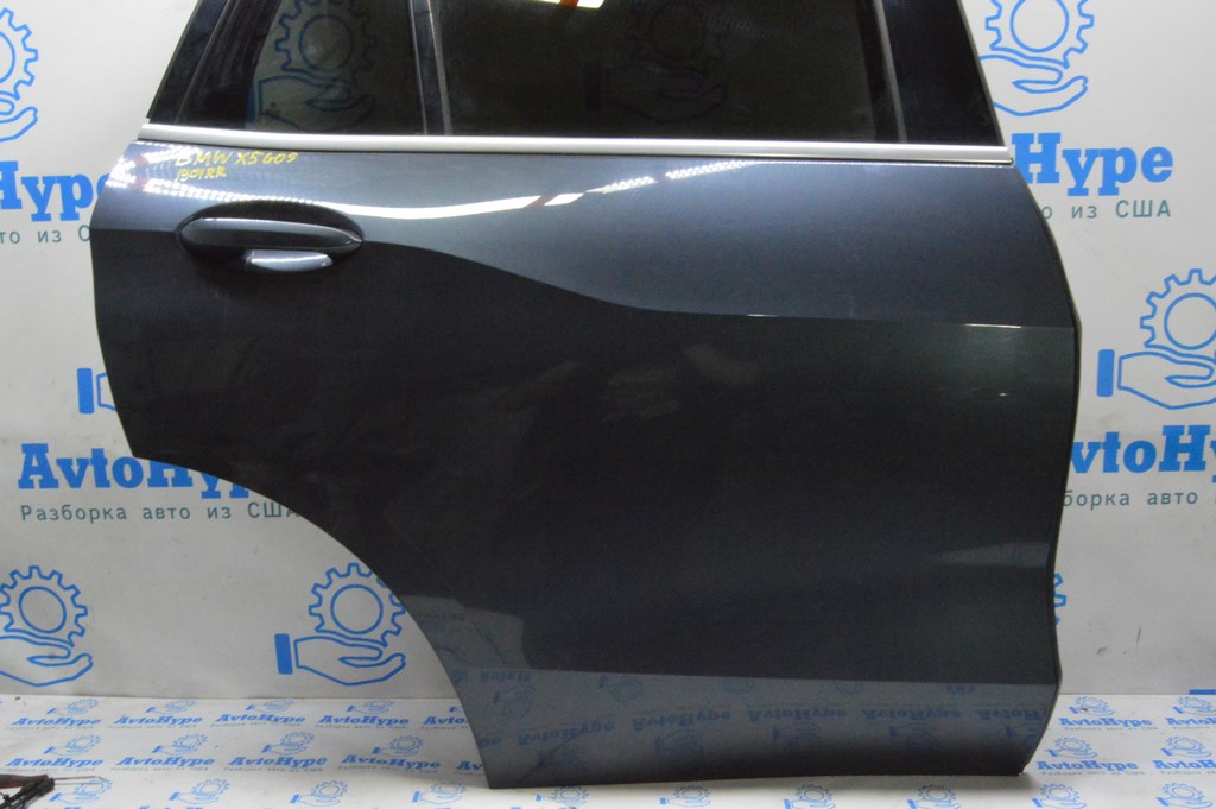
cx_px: 608
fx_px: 962
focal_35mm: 28
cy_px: 404
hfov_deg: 64.6
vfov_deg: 45.6
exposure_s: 1/20
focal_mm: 19
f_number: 20
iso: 6400
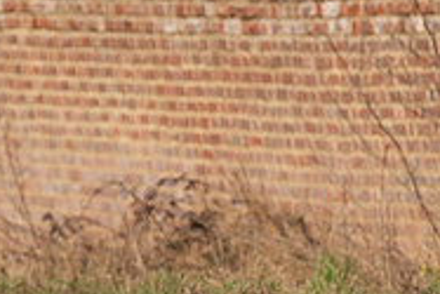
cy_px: 142
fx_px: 9296
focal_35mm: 760
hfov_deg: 2.7
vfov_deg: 1.8
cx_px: -295
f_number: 4
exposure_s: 1/800
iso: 100
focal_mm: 200
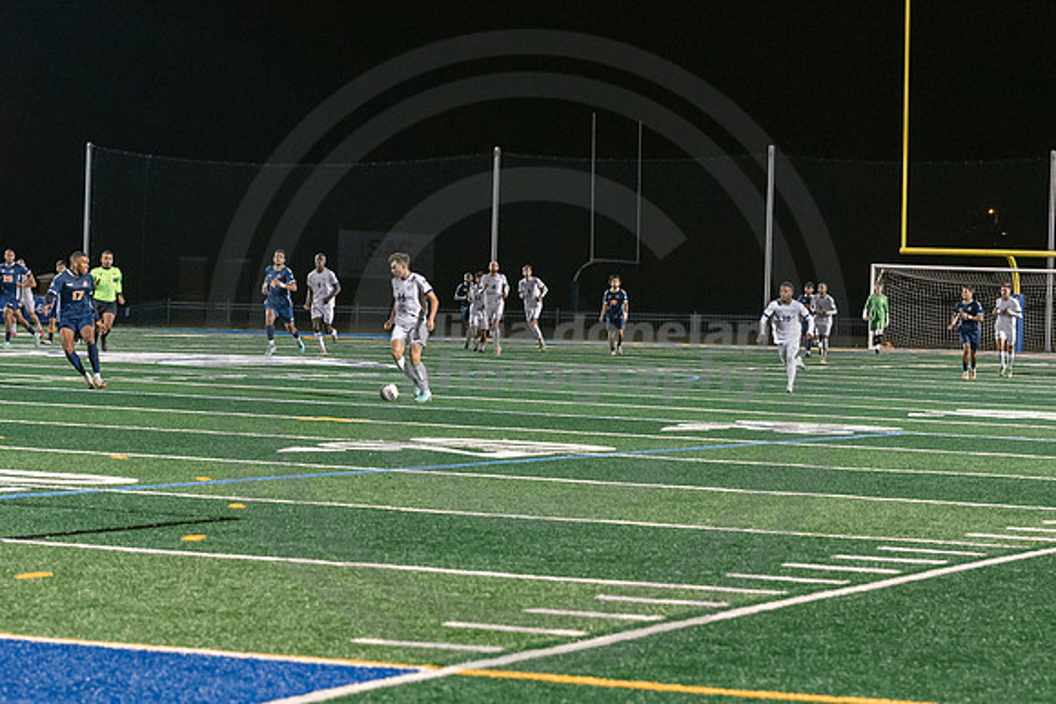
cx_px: 524
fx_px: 3896
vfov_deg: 10.3
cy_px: 396
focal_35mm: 133
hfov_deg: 15.4
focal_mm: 70
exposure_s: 1/320
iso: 3200
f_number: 3.5
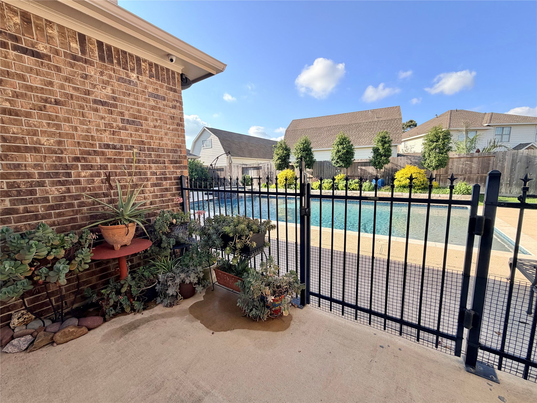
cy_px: 202
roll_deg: +1.3
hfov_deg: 102.1
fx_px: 217
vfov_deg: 85.7
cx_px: 268
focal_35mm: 14
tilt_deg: -7.7
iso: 40
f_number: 2.2
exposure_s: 1/742
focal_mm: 2.22
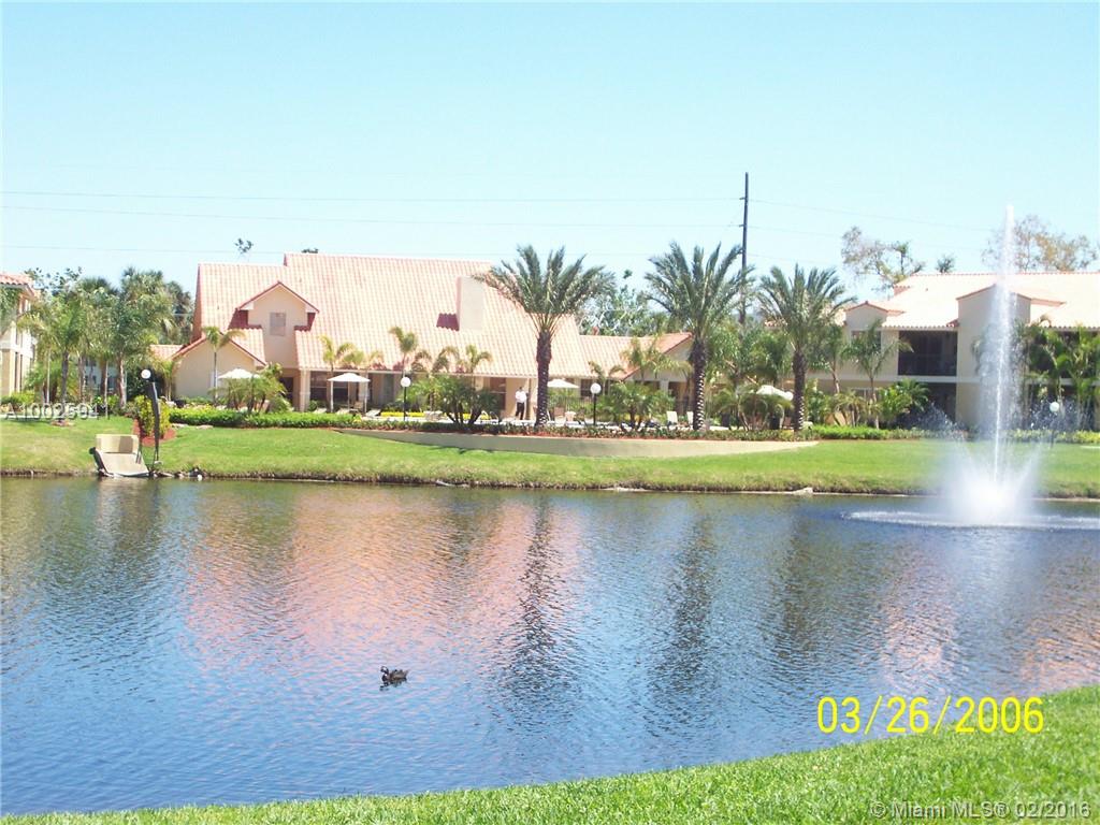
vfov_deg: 22.6
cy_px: 412
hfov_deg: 29.8
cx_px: 550
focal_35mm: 65
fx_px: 2066
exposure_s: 1/487
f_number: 3.6
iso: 80
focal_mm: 10.8
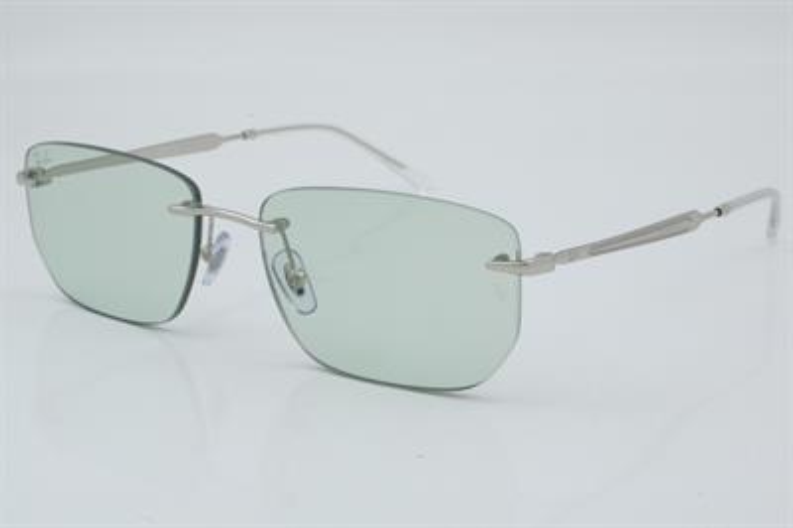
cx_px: 396
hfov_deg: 27.0
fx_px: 1651
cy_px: 264
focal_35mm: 75
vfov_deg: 18.2
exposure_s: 1/4
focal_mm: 50
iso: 100
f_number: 29
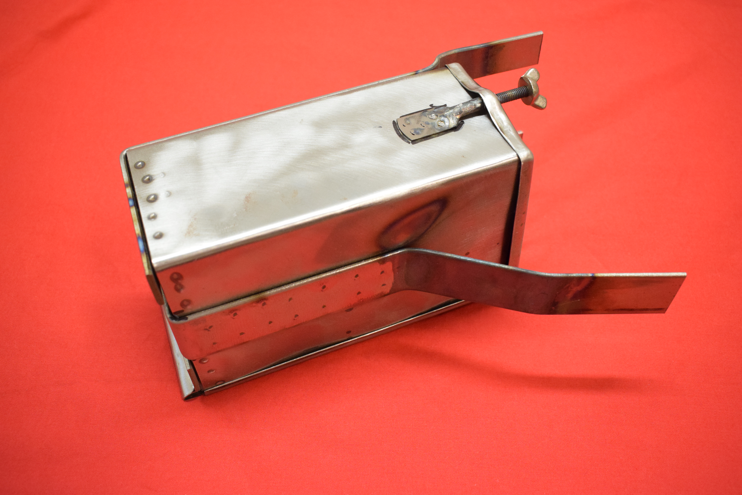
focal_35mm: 34
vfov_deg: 38.4
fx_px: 711
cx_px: 371
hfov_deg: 55.1
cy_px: 248
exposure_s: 1/125
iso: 2000
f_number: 5
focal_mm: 23
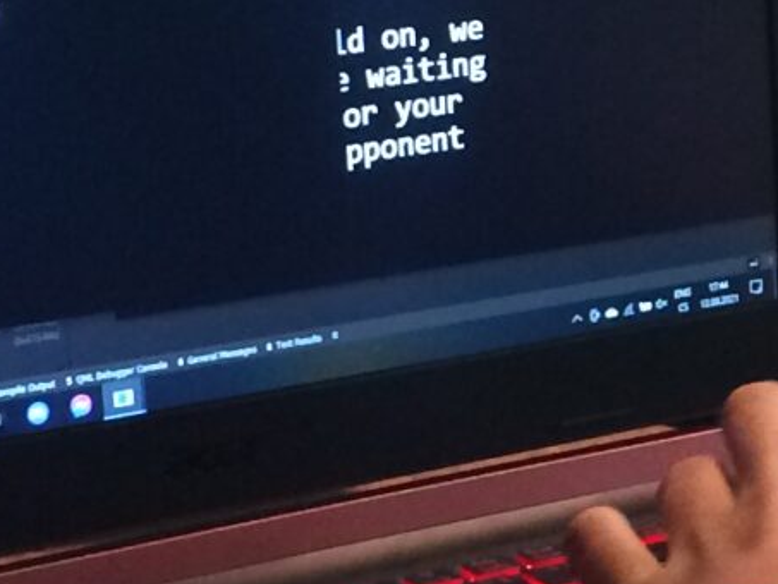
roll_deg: -0.8
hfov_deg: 11.8
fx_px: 3687
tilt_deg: -13.5
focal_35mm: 164
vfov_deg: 9.0
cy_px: 189
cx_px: 970
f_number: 2.2
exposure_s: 1/20
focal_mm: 4.15
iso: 320
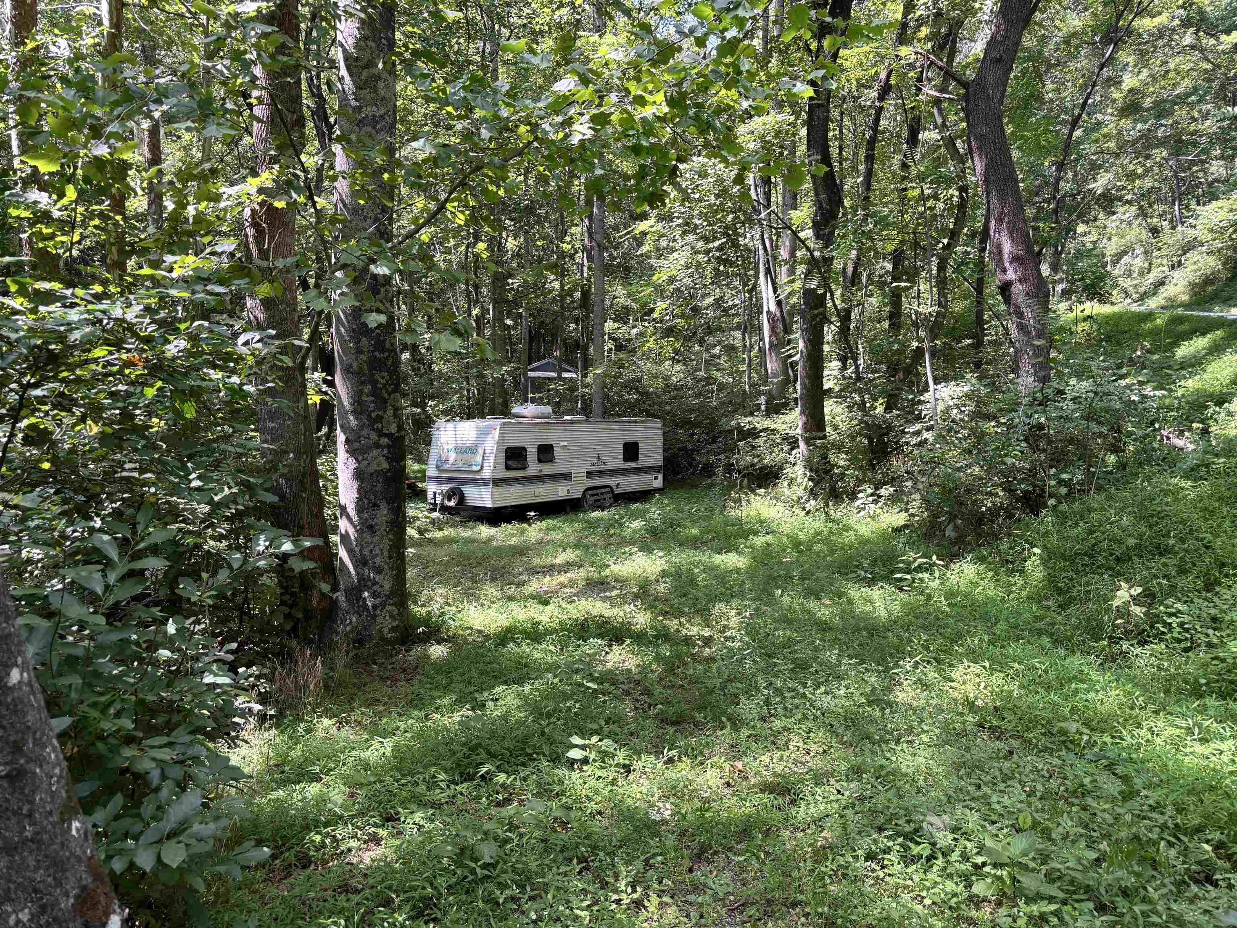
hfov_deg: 67.3
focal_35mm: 26
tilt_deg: -5.9
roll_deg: -0.7
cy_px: 464
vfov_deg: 53.1
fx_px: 929
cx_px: 618
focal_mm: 5.96
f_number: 1.6
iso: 40
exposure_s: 1/142
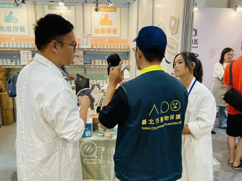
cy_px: 92
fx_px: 203
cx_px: 121
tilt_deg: -13.2
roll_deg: +0.3
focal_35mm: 29
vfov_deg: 48.2
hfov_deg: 61.7
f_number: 1.8
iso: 64
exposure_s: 1/60
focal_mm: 3.99
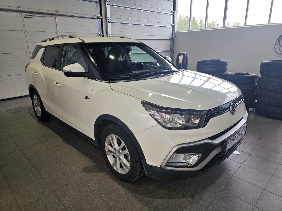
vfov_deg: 58.9
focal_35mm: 23
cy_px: 106
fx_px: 187
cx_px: 141
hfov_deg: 73.9
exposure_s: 1/100
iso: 20
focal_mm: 6.3
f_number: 1.7
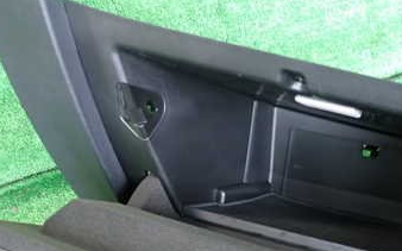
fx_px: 515
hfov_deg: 41.2
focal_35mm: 47
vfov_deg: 26.8
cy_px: 208
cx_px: 308
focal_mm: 4.5
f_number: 2
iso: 500
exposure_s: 1/30
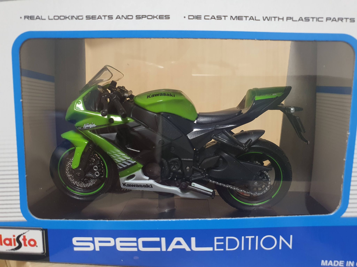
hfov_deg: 67.3
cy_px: 134
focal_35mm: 26
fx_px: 268
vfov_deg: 53.1
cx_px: 178
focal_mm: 4.3
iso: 200
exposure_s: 1/40
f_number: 2.4
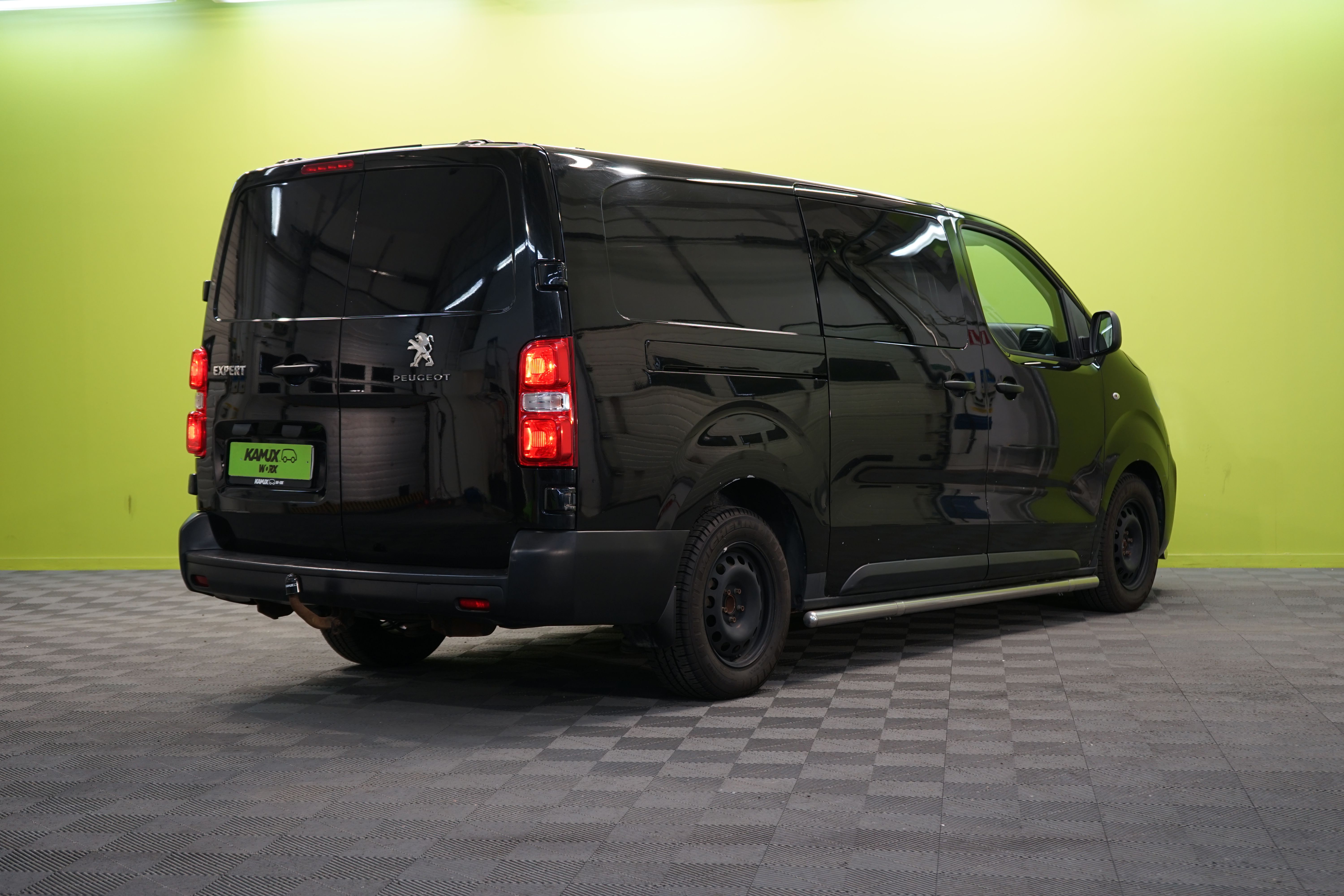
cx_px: 672
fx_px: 1904
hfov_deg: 38.9
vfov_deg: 26.5
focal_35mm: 51
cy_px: 448
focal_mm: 51
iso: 400
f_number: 4.5
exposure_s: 1/30
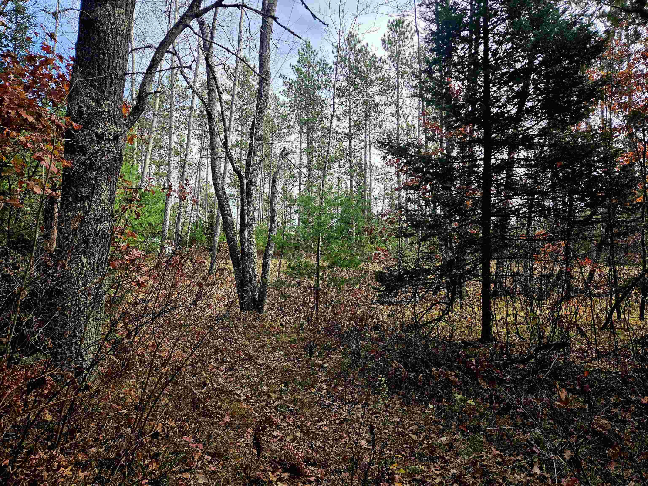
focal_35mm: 23
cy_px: 243
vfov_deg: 58.9
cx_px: 324
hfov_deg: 73.9
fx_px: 431
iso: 80
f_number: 1.8
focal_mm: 5.4
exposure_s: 1/1667
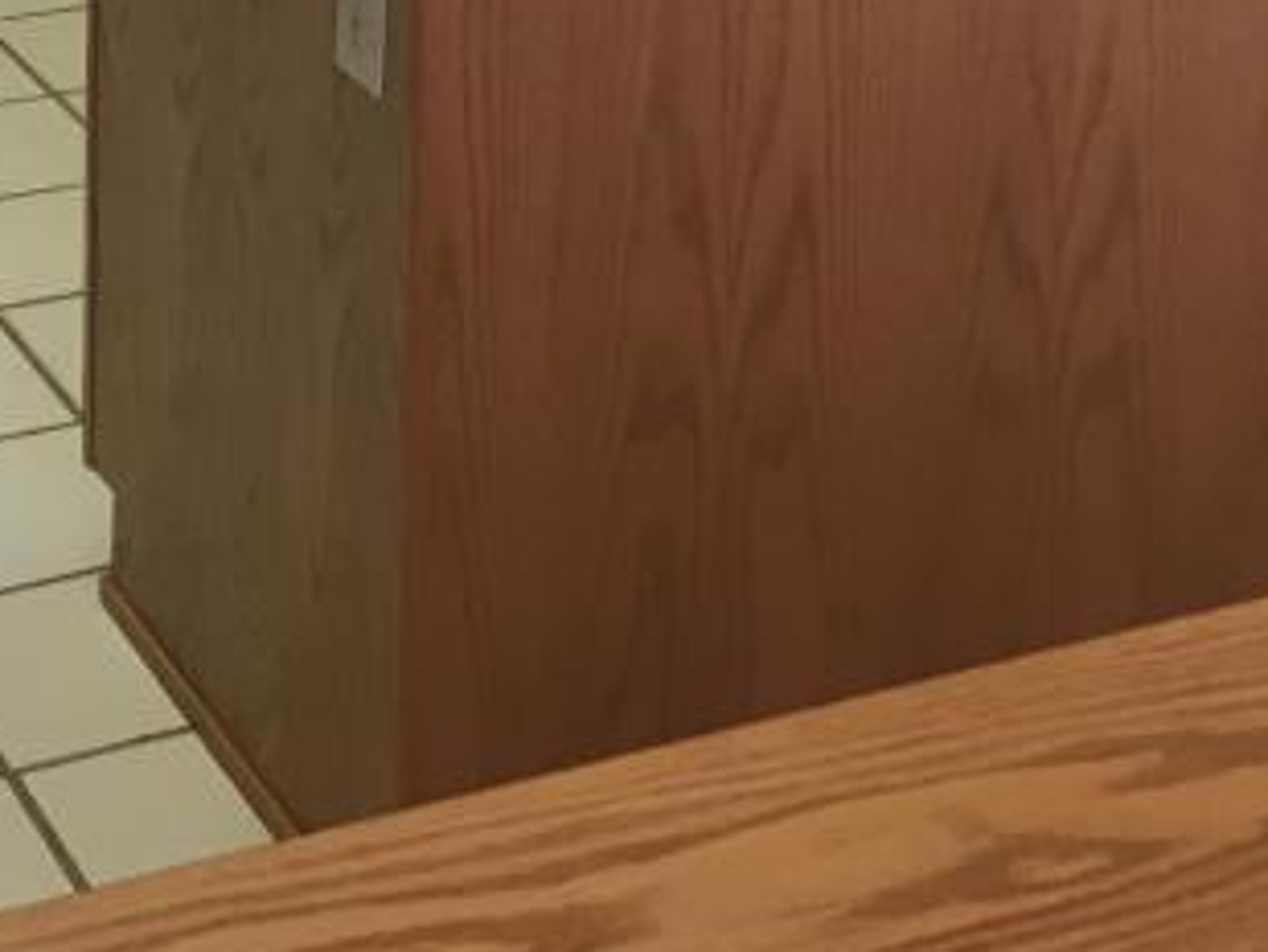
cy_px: -513
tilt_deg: -11.4
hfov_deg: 20.4
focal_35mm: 96
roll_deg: -0.9
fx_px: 3518
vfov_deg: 14.3
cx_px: 431
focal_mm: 4.15
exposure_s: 1/30
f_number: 2.2
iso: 64
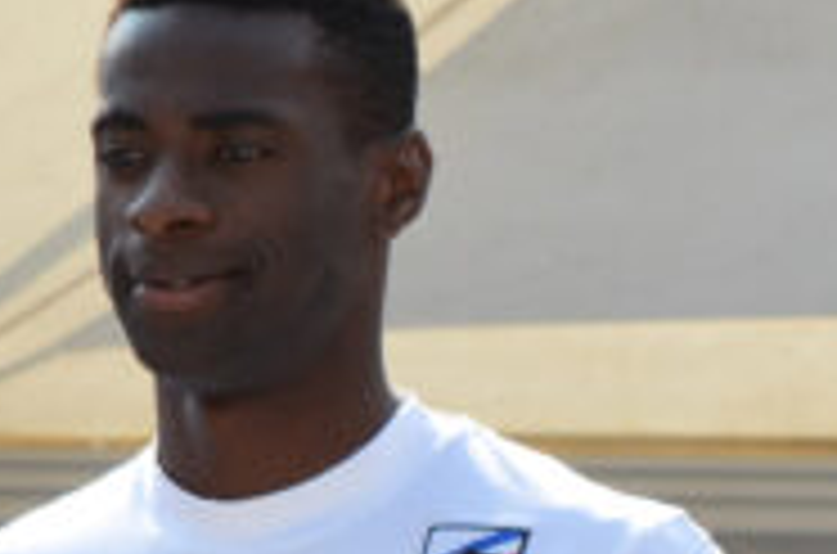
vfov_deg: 3.0
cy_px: 973
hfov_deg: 4.5
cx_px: 900
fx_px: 10546
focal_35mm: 455
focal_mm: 55
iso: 200
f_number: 8
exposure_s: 1/250
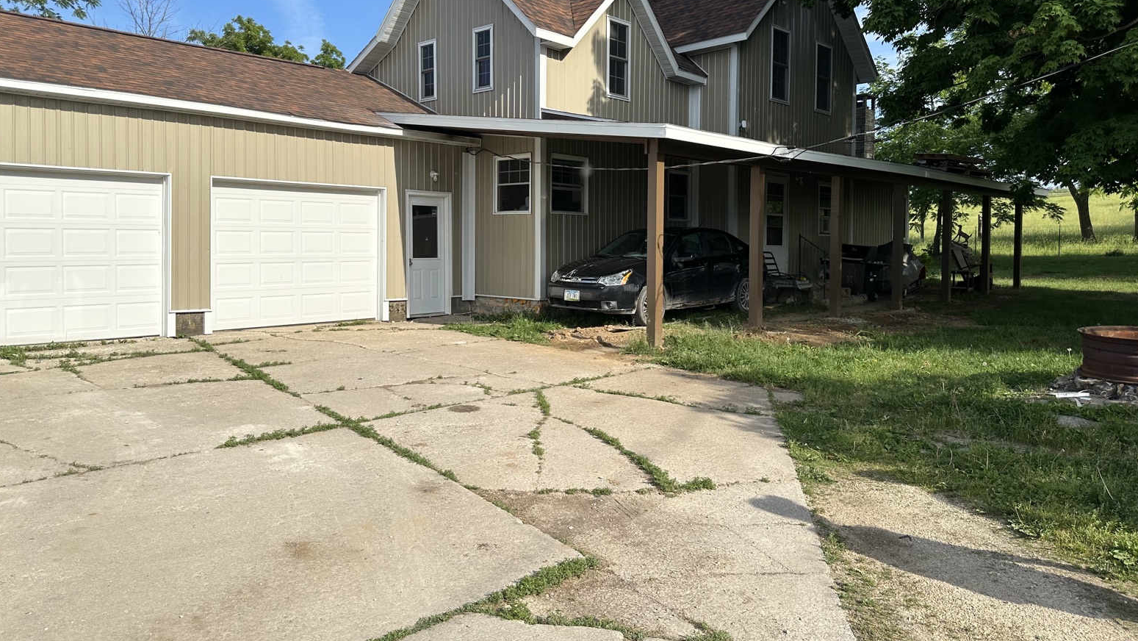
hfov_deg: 69.8
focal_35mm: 27
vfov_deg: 42.7
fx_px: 815
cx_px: 584
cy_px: 254
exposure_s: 1/4016
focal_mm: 6.86
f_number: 1.78
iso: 80
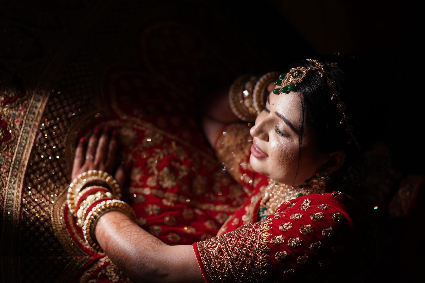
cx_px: 212
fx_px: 649
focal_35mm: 55
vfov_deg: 24.6
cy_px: 142
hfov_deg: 36.2
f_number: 2
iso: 2000
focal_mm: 55
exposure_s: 1/100
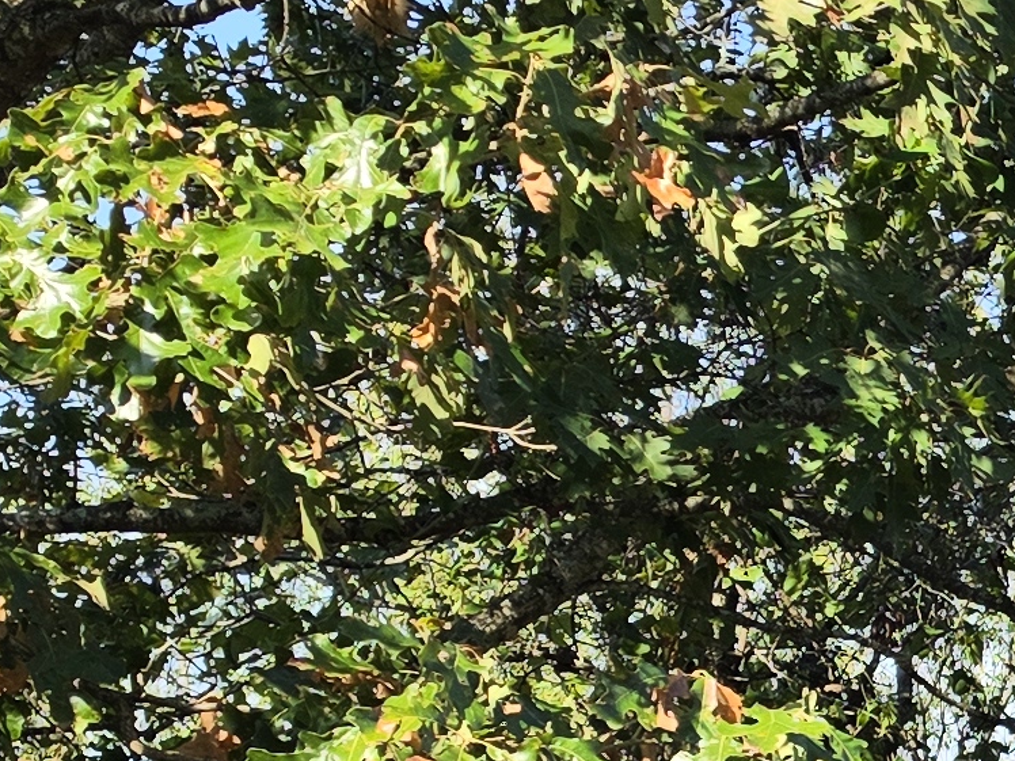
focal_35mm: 123
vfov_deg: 11.9
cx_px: 1684
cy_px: 841
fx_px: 3607
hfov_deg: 14.5
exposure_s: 1/3657
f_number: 1.4
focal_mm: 6.5
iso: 64
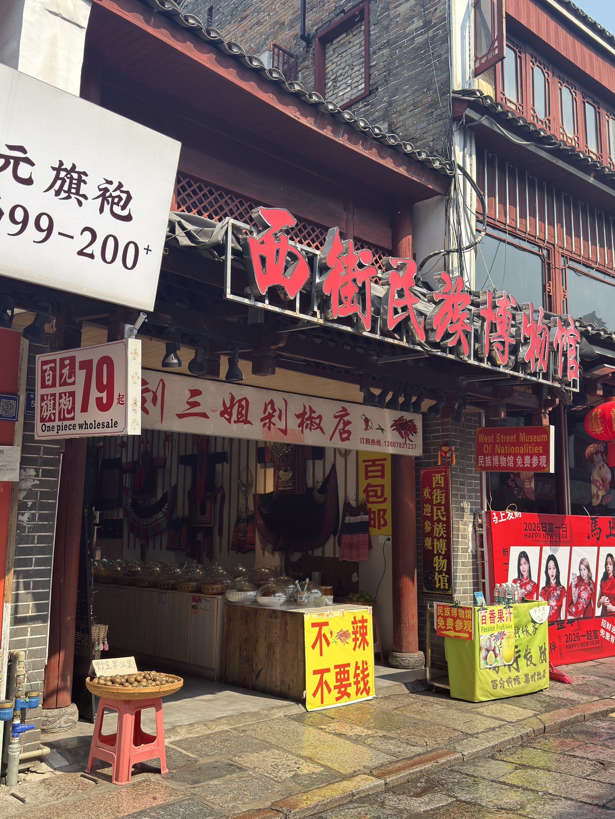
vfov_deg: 52.6
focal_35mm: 35
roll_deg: +0.5
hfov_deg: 40.7
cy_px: 410
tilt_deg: +9.7
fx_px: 829
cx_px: 308
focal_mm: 6.76
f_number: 1.78
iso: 80
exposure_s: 1/1934
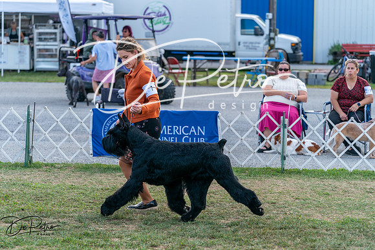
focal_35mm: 126
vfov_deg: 10.9
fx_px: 1313
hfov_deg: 16.3
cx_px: 188
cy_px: 125
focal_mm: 126
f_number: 4.5
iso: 800
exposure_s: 1/1600
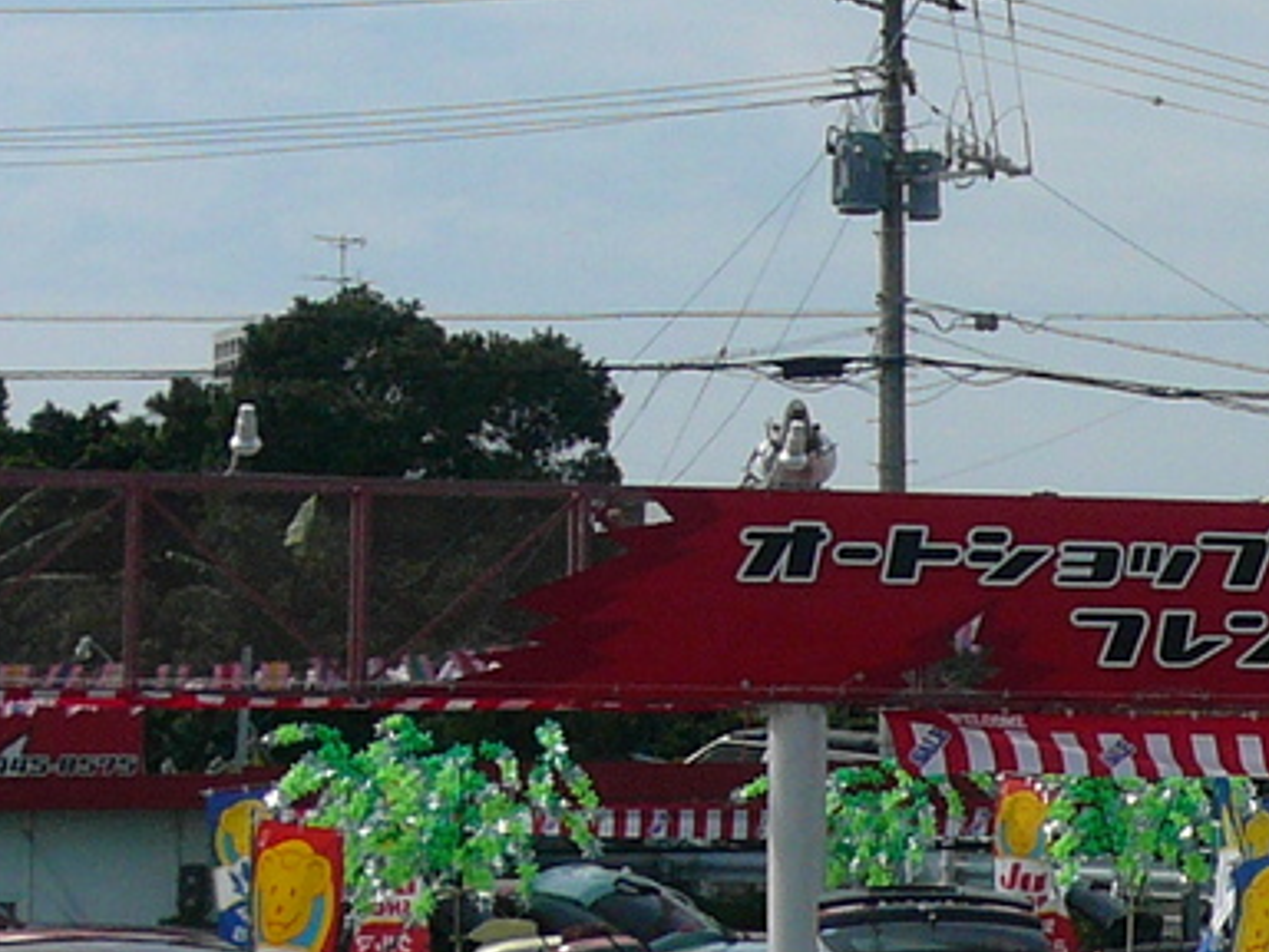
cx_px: 1685
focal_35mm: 120
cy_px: 416
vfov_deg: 12.3
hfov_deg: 15.6
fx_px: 4399
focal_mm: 4.9
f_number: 8
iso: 100
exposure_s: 1/500
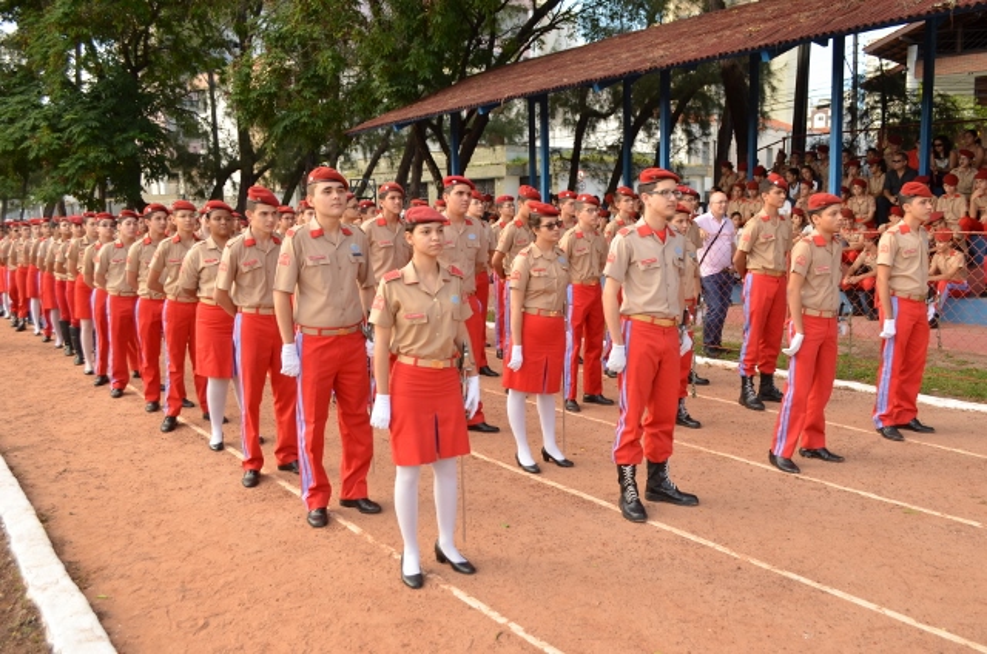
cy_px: 327
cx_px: 494
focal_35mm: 33
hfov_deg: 57.3
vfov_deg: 39.8
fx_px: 903
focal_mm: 22
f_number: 6.7
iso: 200
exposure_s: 1/180
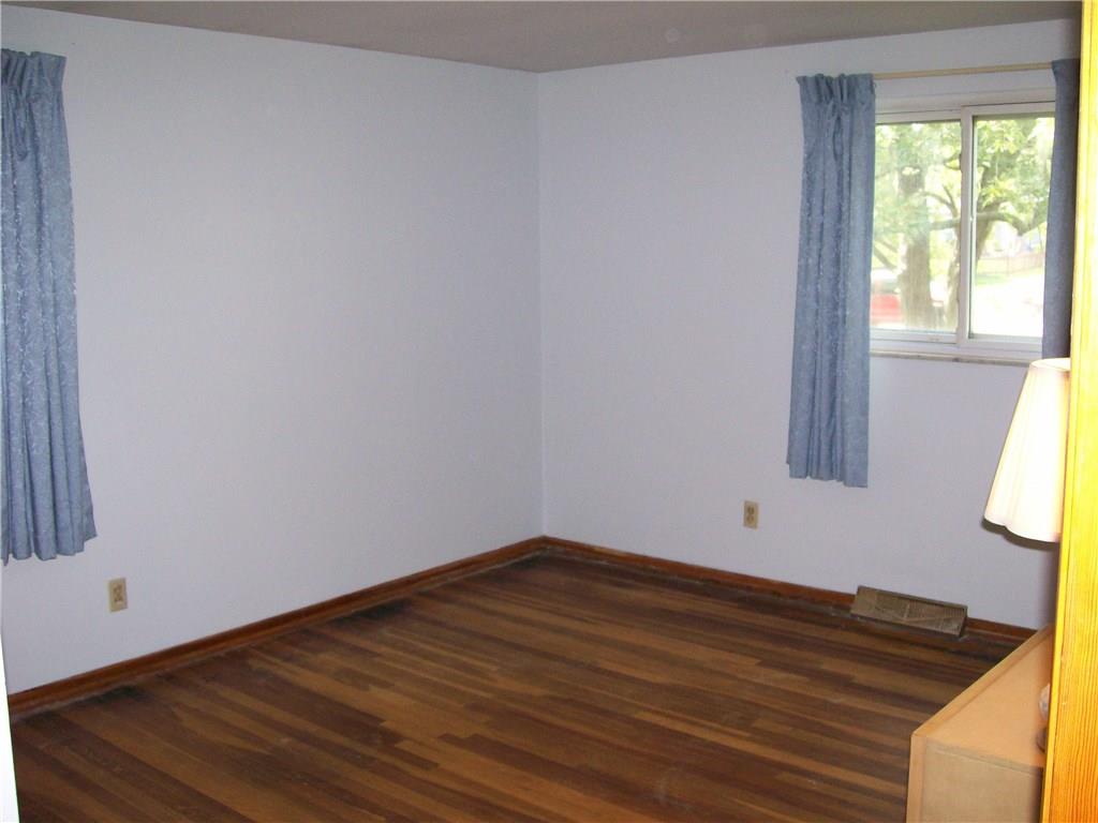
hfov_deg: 51.4
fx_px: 1142
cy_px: 412
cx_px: 549
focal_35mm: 36
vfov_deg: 39.7
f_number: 2.7
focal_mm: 6
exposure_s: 1/64
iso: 140
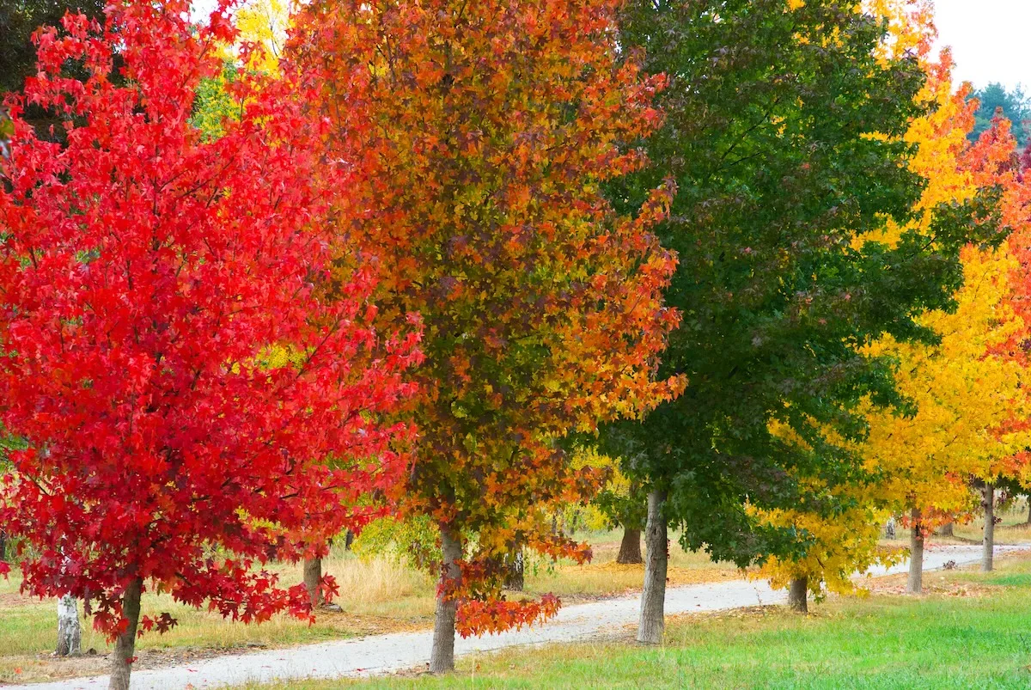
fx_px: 5290
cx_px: 516
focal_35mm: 184
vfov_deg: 7.5
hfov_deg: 11.1
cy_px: 345
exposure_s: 1/15
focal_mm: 123
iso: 100
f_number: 8
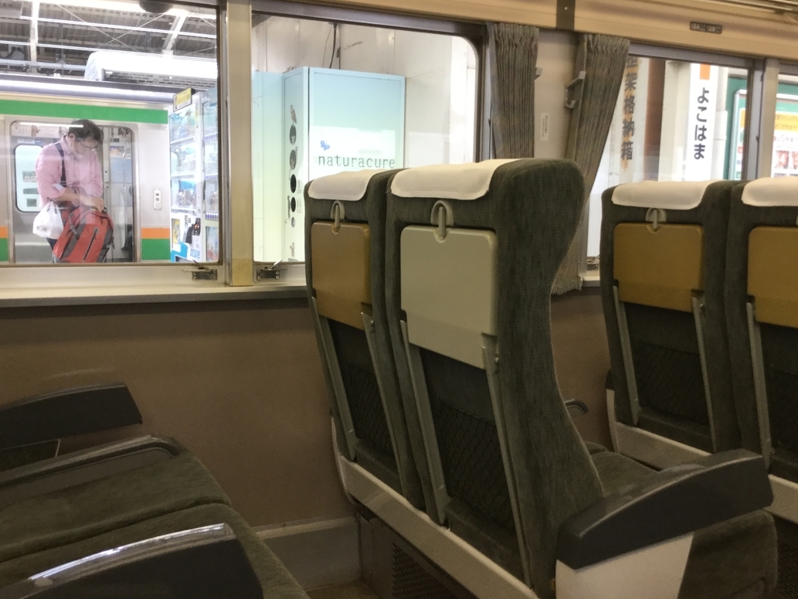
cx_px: 405
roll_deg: -1.6
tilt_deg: -9.4
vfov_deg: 39.7
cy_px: 311
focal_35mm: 36
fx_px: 830
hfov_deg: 51.3
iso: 64
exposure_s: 1/30
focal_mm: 3.3
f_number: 2.4
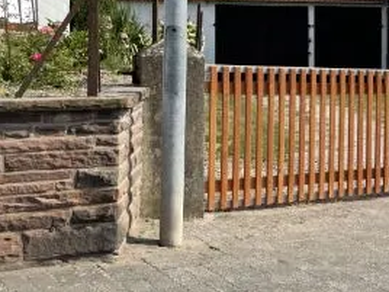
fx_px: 697
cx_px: 459
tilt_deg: -0.9
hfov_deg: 27.6
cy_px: 65
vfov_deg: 23.4
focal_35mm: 62
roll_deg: +0.4
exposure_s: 1/3731
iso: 32
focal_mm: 4.2
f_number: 1.6
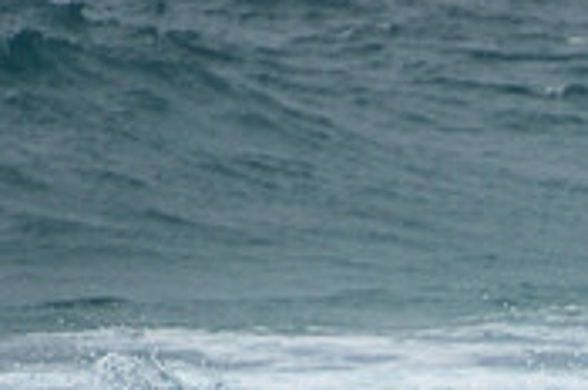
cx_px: 813
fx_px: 32509
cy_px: 630
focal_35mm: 1994
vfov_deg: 0.7
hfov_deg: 1.0
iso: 320
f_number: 5.6
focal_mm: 400
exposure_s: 1/2000
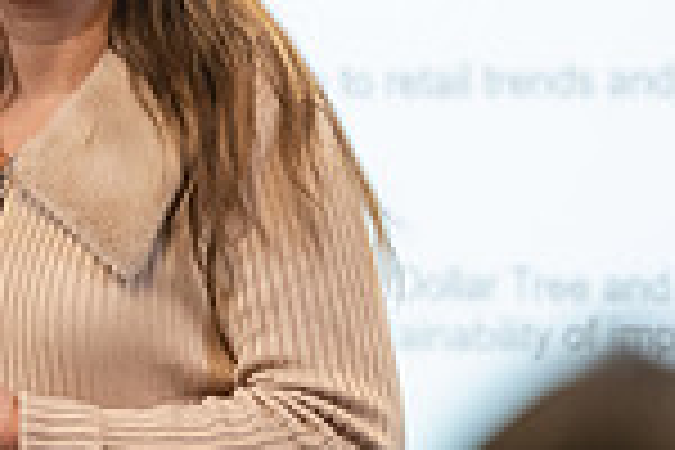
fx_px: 12355
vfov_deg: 2.1
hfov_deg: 3.1
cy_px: 223
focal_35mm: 659
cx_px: 9
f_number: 3.2
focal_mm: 170
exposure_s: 1/200
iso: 1600
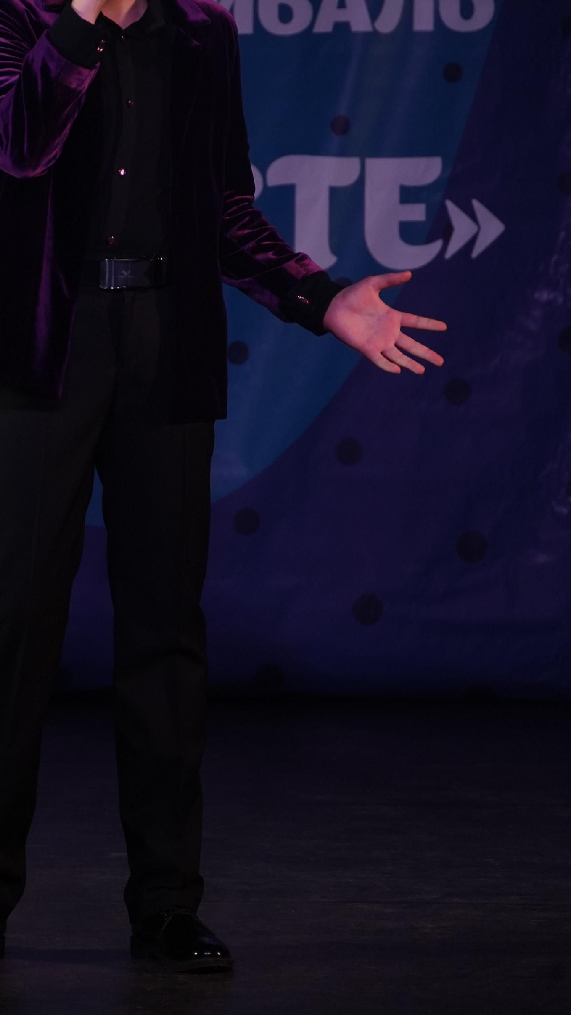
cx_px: 137
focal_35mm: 380
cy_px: 414
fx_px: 10224
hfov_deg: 3.2
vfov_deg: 5.7
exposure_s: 1/250
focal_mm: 228
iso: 1600
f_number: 5.6
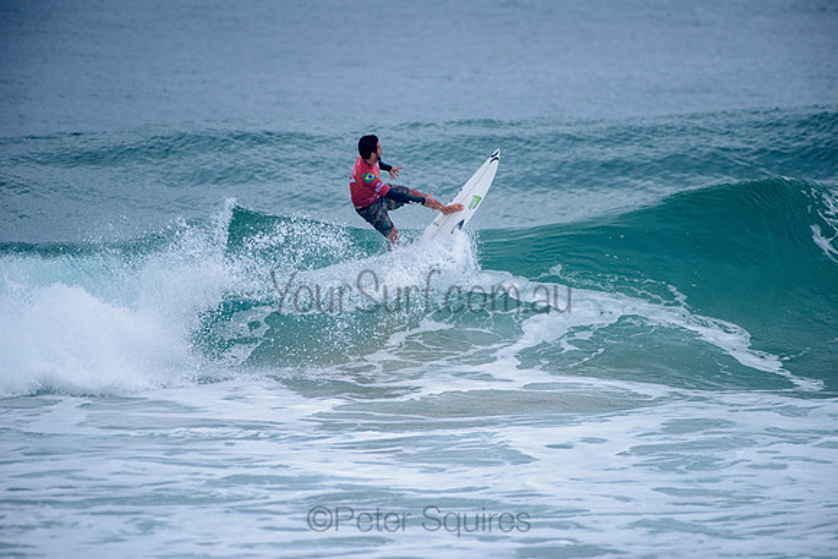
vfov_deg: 2.8
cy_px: 280
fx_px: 11641
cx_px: 419
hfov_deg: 4.1
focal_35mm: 500
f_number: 5.6
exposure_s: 1/2000
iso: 320
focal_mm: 500
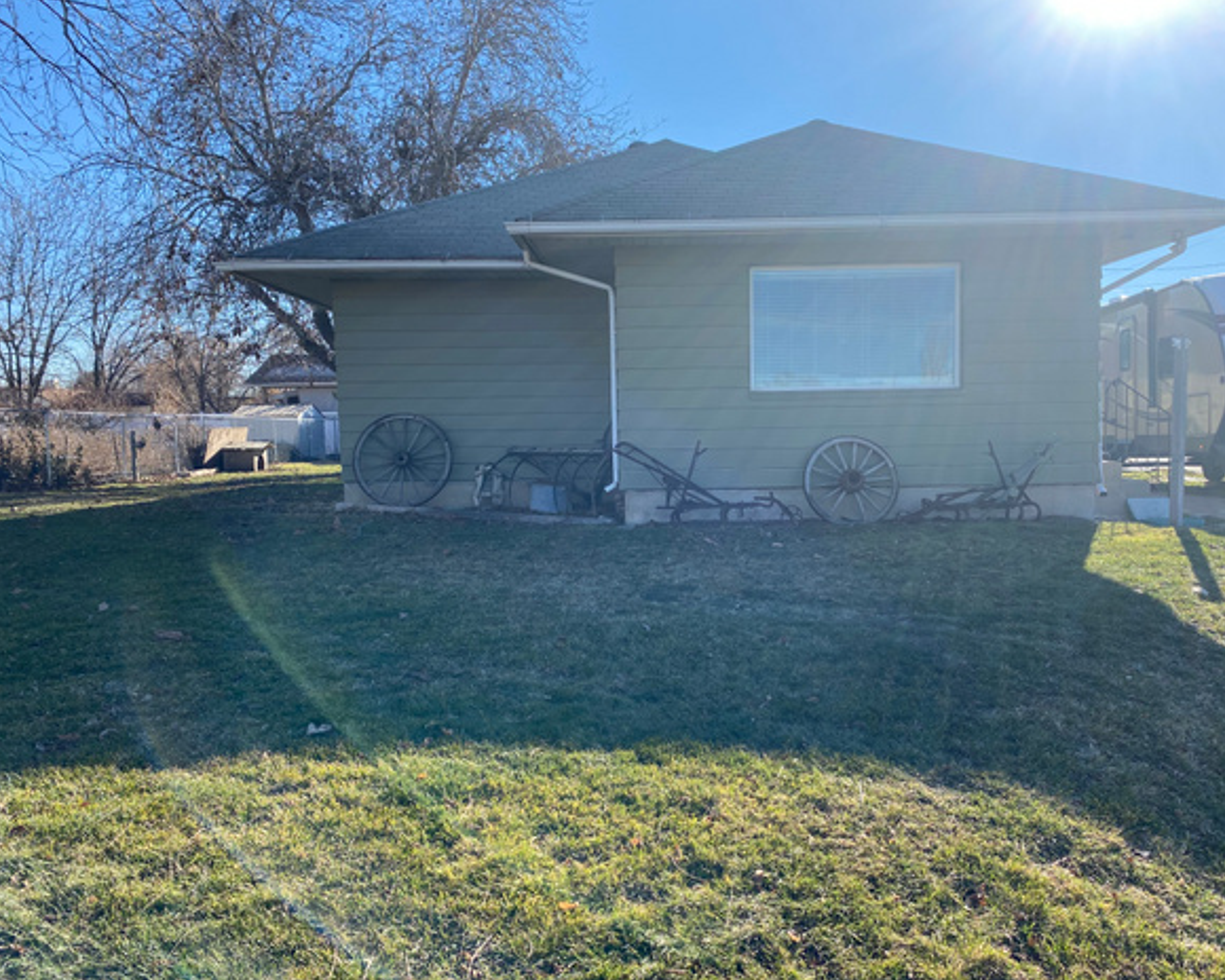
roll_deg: +1.0
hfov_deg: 62.2
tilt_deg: -2.7
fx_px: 1015
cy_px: 498
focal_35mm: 28
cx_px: 651
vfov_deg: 51.5
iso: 32
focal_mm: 4.25
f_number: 1.8
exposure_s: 1/1412
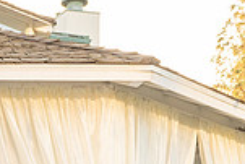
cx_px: -34
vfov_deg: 10.9
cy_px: 315
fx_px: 790
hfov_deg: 17.0
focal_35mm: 116
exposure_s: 1/200
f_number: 5.6
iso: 500
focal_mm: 24
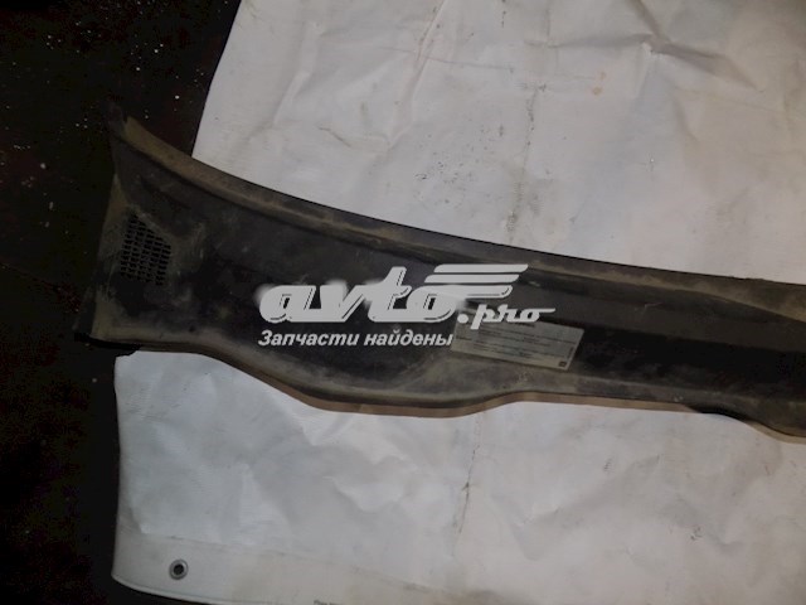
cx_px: 403
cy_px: 302
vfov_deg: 58.9
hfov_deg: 73.9
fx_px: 536
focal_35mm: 23
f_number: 3.1
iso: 200
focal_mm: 4
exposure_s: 1/30
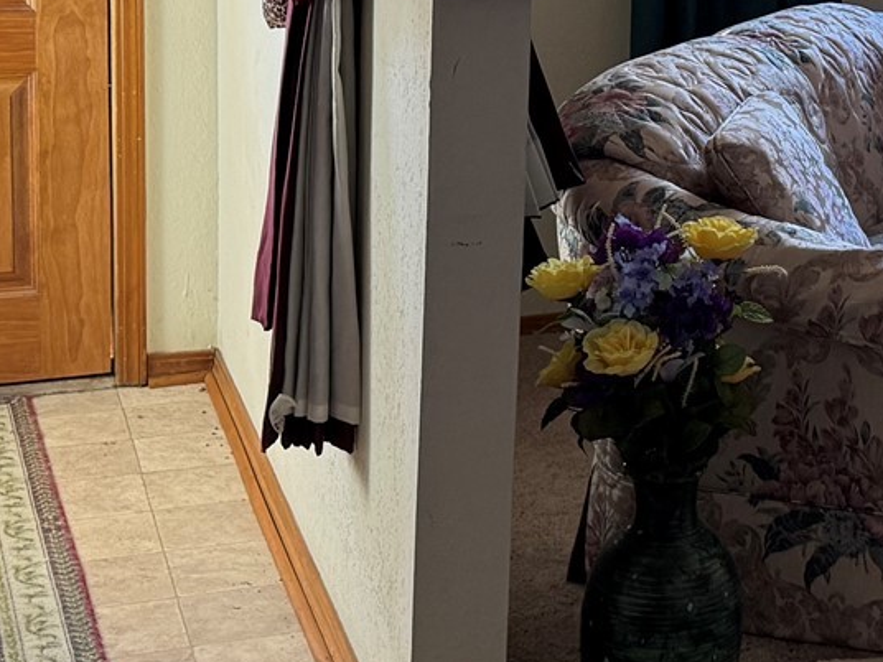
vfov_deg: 16.6
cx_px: 919
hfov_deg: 21.8
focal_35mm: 86
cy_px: -79
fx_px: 2194
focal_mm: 6.76
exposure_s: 1/60
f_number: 1.78
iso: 200
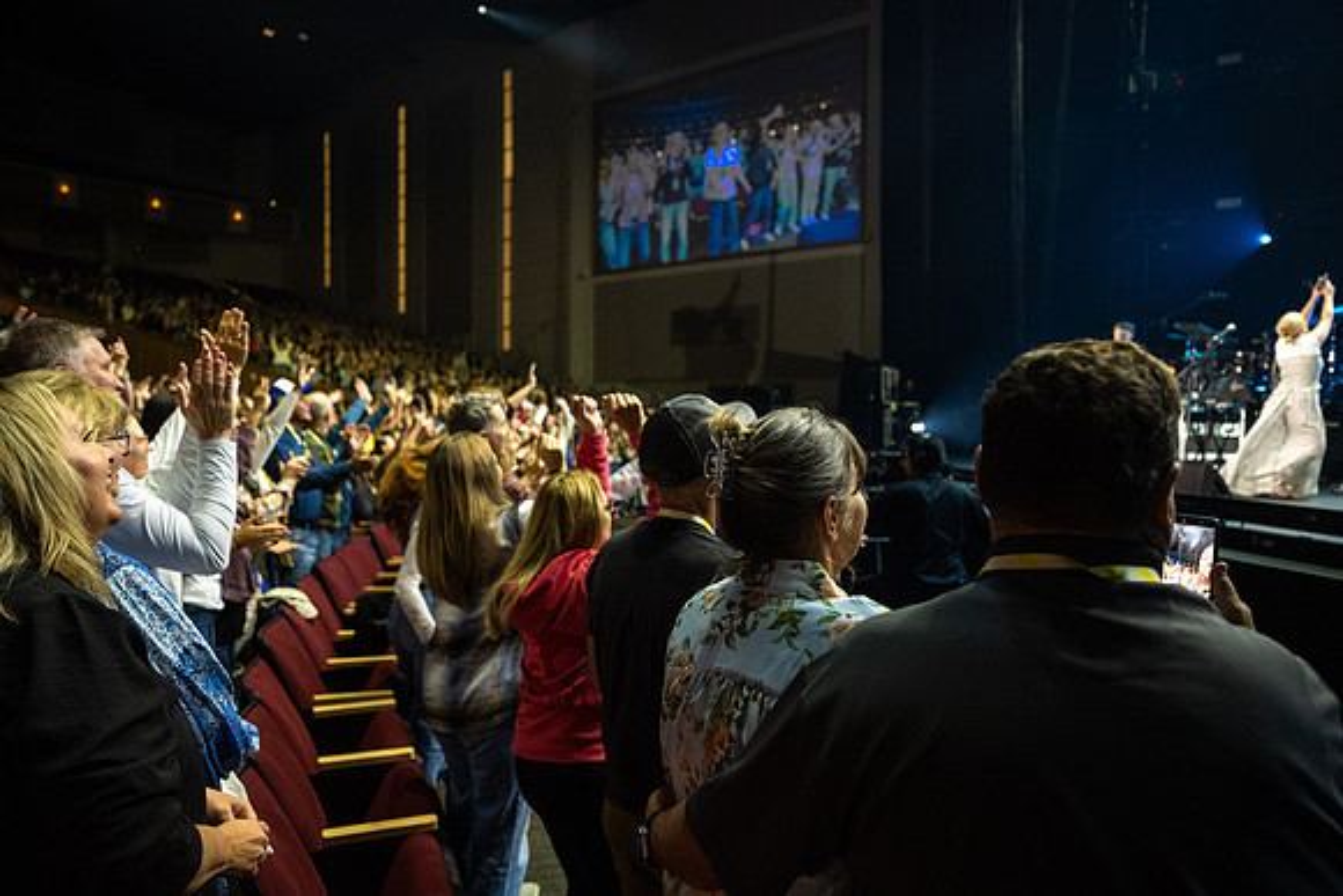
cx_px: 672
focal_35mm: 24
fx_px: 896
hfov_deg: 73.7
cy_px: 448
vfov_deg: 53.2
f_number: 2.8
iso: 3200
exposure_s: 1/400
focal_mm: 24
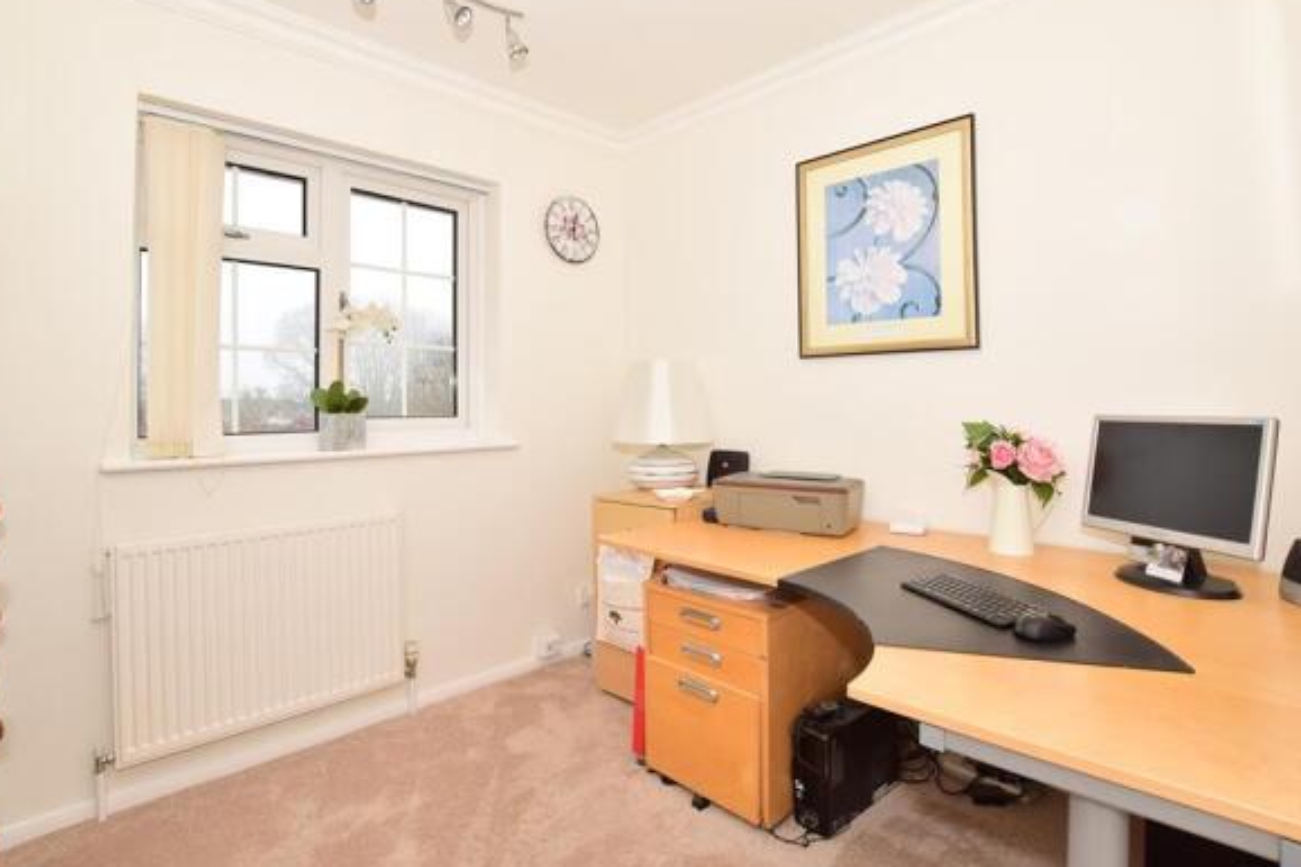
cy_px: 390
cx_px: 638
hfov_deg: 93.3
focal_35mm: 17
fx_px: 614
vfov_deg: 70.3
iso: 400
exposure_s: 1/60
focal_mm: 10
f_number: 7.1
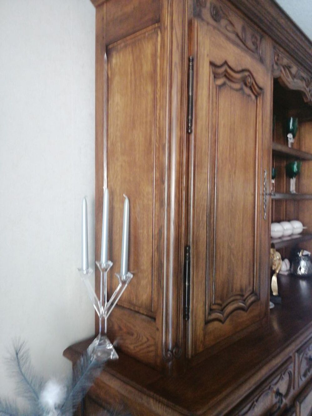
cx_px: 156
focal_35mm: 27
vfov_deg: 65.3
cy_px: 208
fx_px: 324
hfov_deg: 51.4
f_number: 1.8
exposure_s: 1/20
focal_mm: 3.95
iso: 500
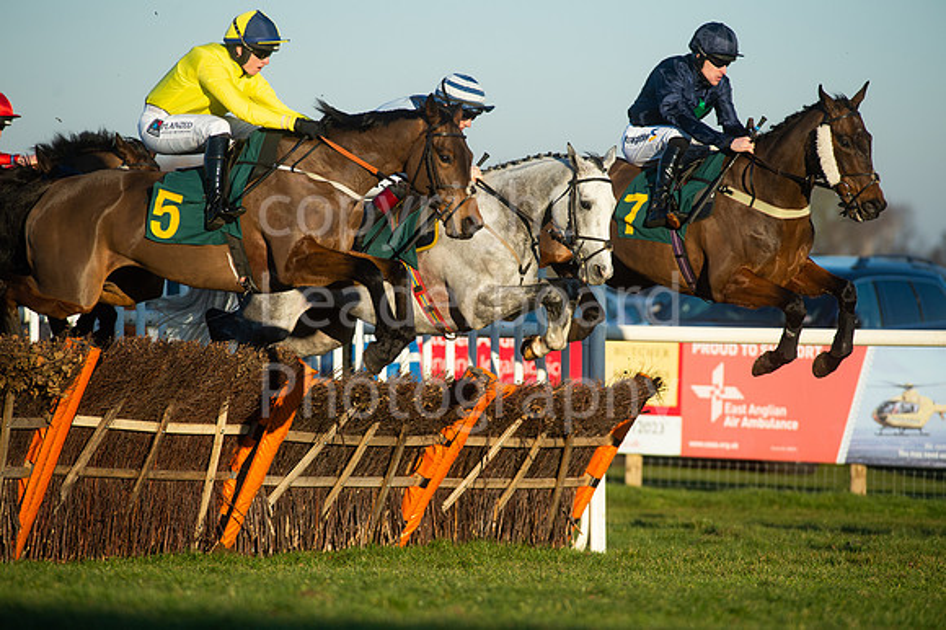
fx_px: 7879
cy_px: 315
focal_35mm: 300
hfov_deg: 6.9
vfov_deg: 4.6
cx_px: 473
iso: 800
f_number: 6.3
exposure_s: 1/4000
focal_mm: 300
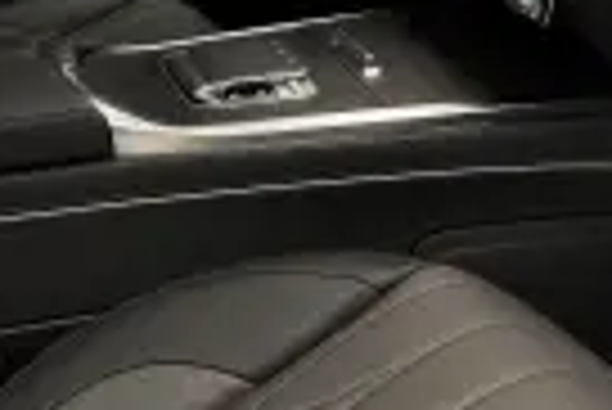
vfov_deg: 18.9
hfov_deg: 30.3
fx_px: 1123
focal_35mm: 66
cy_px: -144
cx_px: 410
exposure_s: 1/50
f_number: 1.78
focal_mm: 6.76
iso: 100
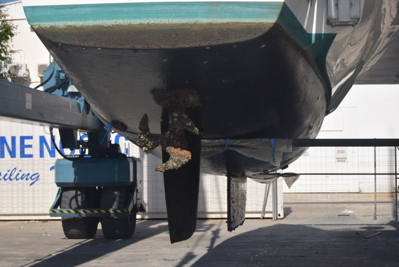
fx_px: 915
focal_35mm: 82
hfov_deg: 24.6
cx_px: 200
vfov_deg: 16.6
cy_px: 134
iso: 100
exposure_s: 1/200
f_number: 7.1
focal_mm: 55
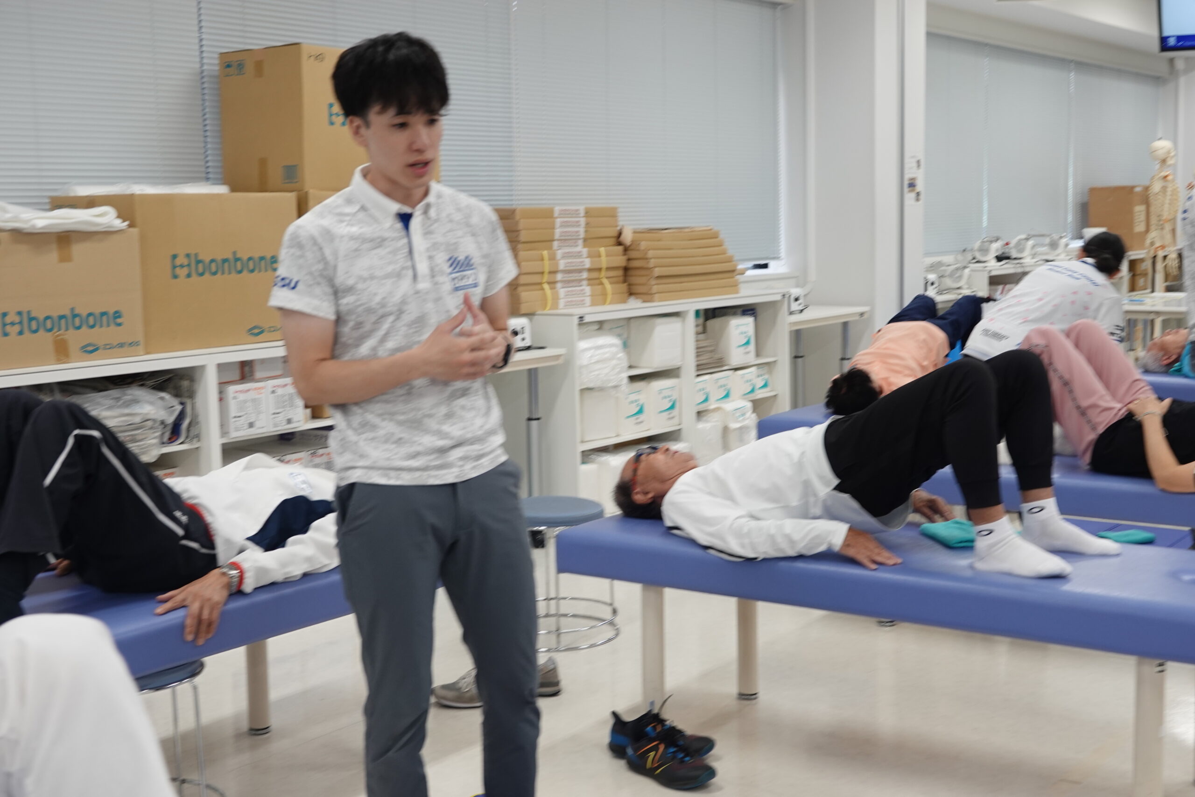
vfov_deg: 30.5
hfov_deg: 44.5
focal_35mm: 44
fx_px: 1461
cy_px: 398
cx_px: 598
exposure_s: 1/50
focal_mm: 16.31
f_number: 3.2
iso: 125
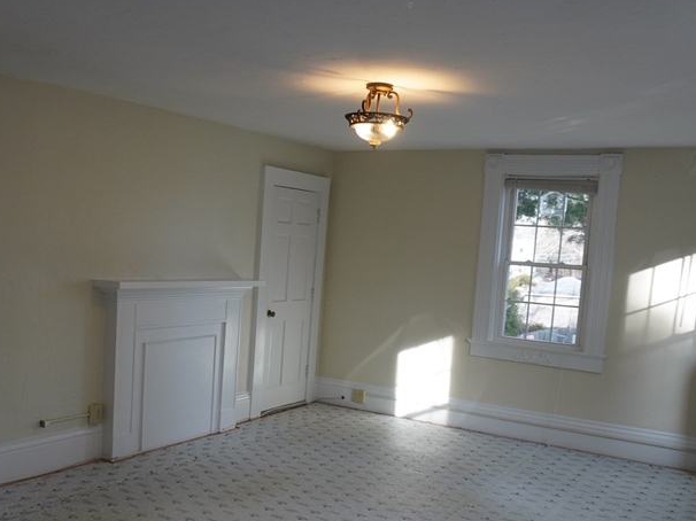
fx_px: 784
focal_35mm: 39
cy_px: 324
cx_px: 278
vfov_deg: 36.6
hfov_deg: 47.6
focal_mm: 16
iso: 400
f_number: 4
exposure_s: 1/160
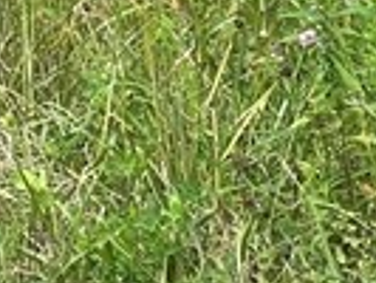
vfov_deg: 3.0
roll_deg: -2.3
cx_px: -588
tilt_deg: -2.4
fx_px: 5349
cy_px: -382
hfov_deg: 3.9
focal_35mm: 492
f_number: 2.2
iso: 20
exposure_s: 1/384
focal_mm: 7.5
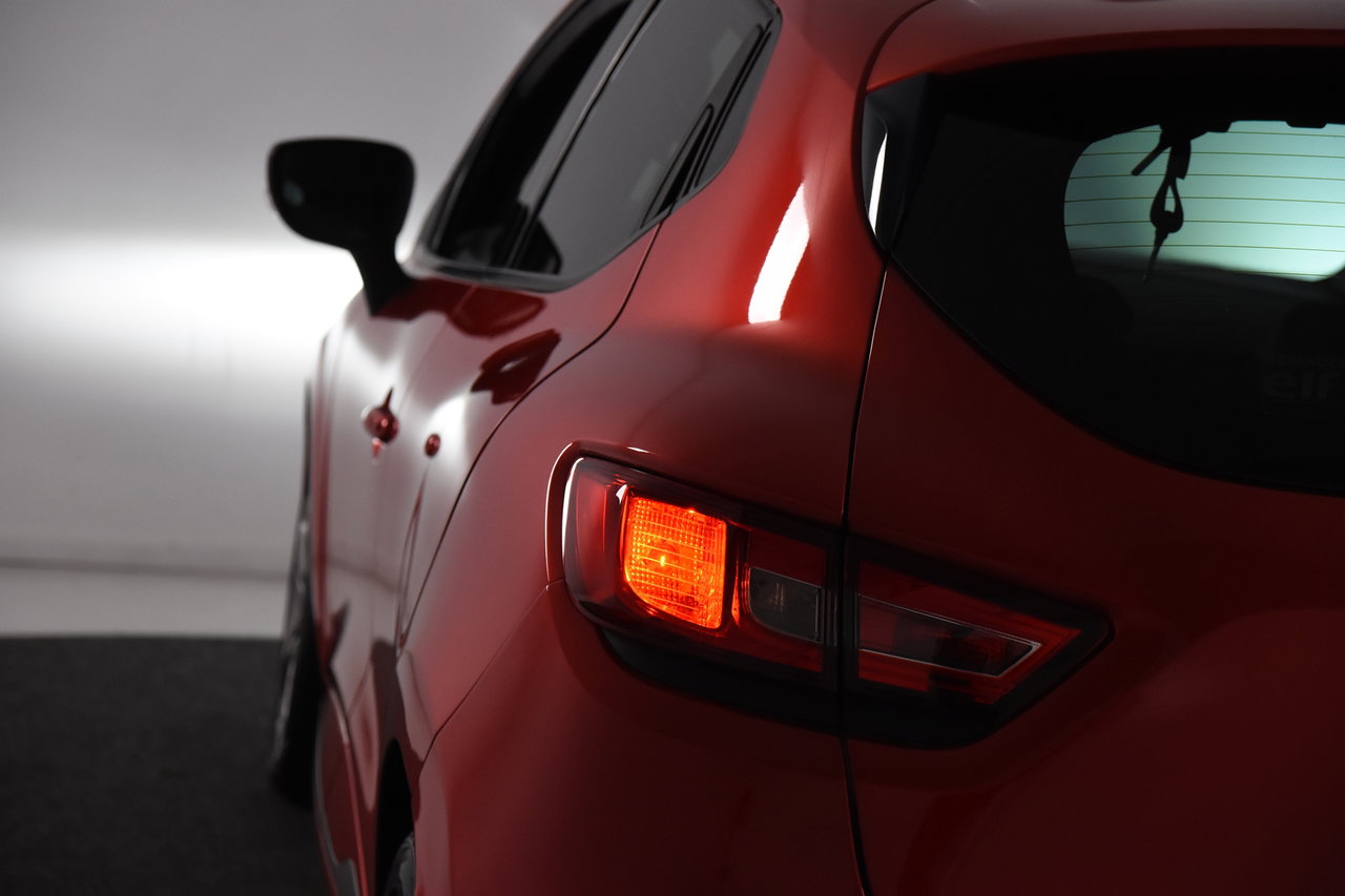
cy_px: 448
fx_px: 3922
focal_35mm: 105
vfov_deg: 13.0
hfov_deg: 19.5
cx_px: 672
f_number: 4.5
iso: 1600
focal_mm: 70
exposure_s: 1/320
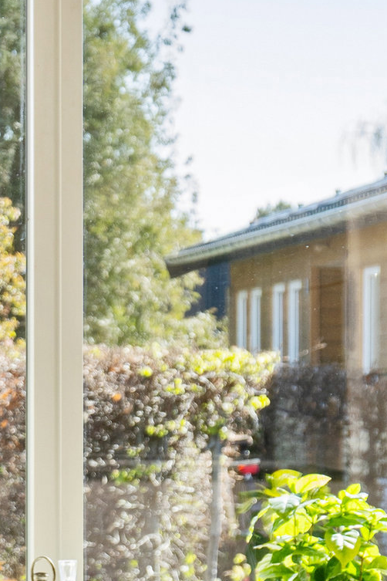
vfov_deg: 7.5
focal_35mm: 275
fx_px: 4434
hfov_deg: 4.9
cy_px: 463
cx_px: -301
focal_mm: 46
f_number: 6.3
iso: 200
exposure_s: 1/60
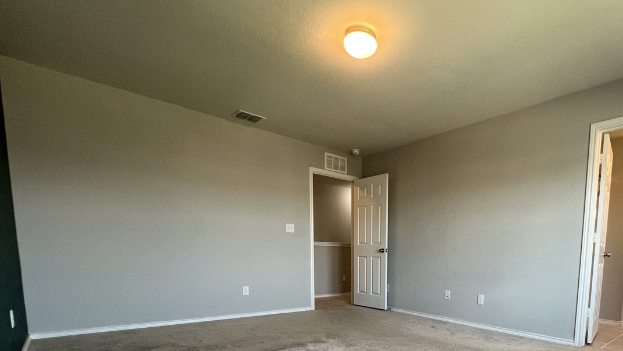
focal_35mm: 19
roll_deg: -1.3
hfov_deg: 86.7
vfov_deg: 52.9
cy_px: 300
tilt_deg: -7.2
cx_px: 411
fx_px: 314
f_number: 1.8
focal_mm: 1.57
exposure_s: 1/120
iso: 160
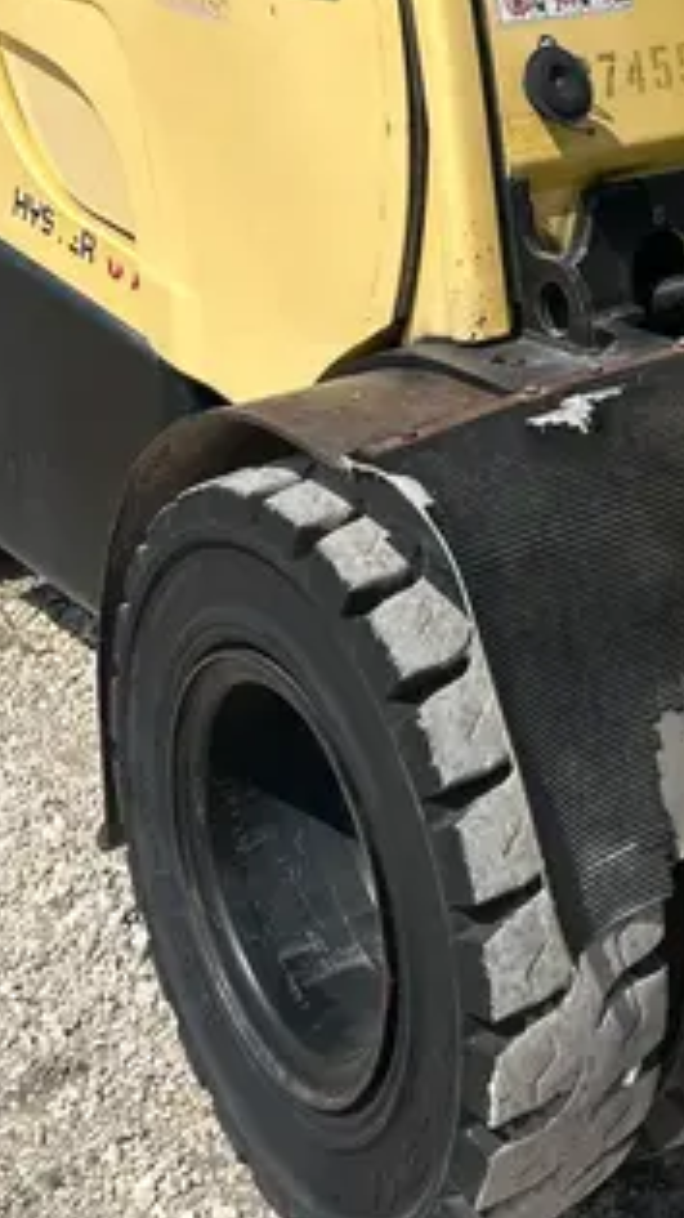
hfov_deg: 17.8
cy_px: 14
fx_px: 2130
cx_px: 676
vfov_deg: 29.8
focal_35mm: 66
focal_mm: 5.7
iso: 50
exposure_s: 1/6211
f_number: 1.5
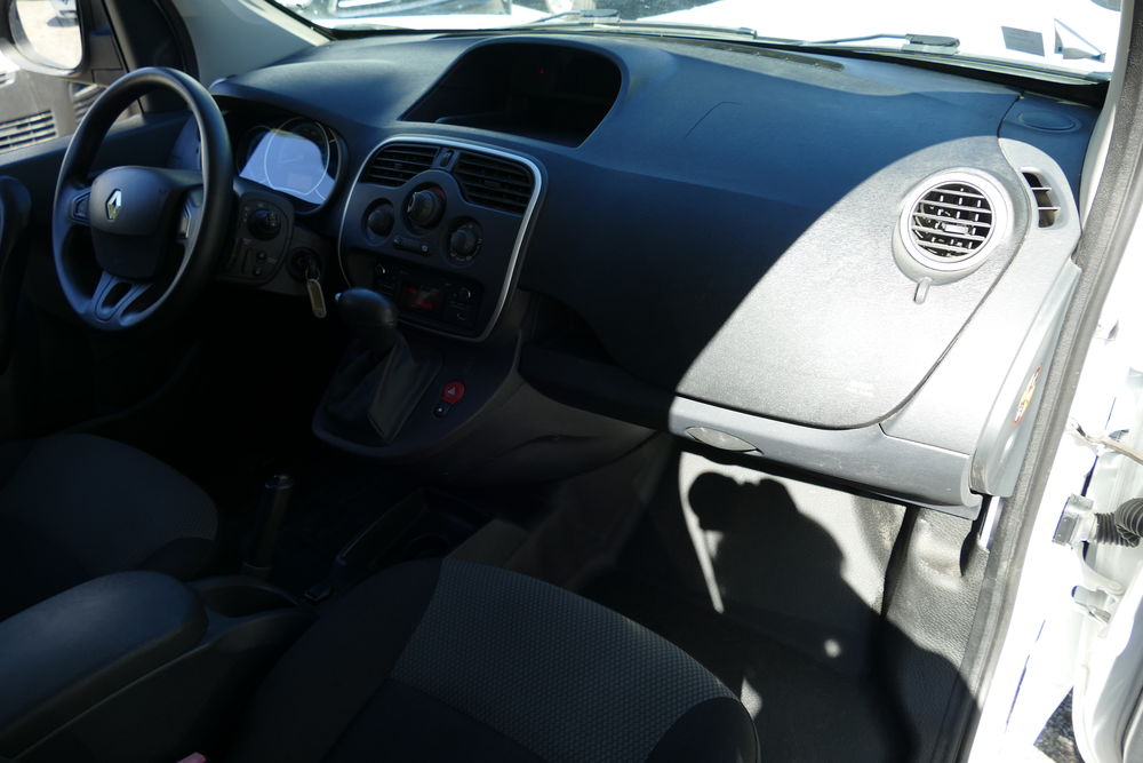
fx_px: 794
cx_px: 572
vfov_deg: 51.3
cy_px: 382
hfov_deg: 71.5
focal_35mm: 25
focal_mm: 9.12
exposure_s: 1/250
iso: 125
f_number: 2.8
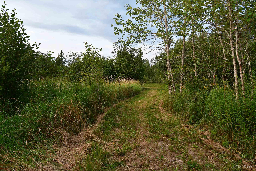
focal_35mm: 30
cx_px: 128
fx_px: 213
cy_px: 86
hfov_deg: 61.9
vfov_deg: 43.6
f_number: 8
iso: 1100
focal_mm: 20
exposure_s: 1/60
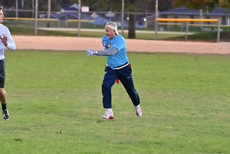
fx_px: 1246
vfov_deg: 7.0
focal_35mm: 195
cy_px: 77
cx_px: 115
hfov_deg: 10.5
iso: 6400
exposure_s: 1/640
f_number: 4
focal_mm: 130
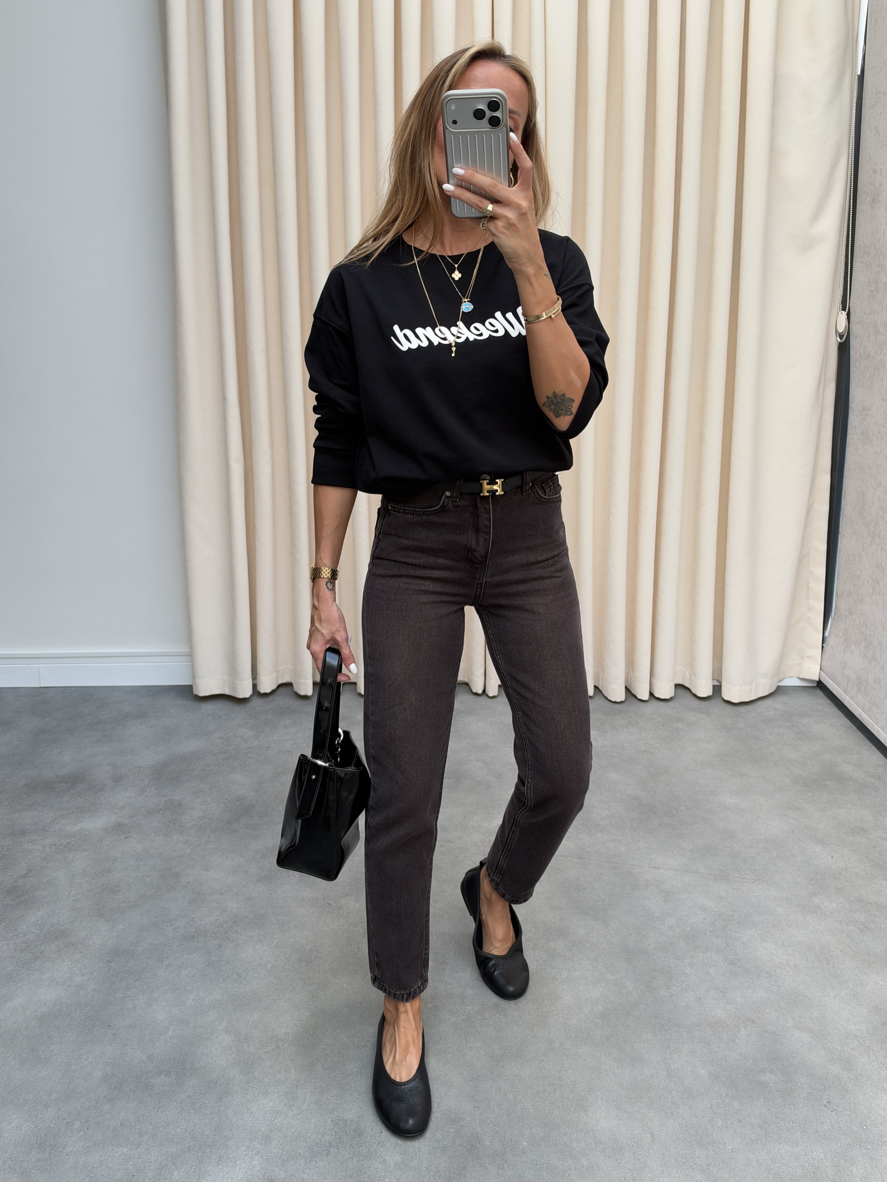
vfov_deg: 71.6
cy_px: 591
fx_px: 820
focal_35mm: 24
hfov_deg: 56.8
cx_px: 444
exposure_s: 1/121
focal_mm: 6.93
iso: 80
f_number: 1.8
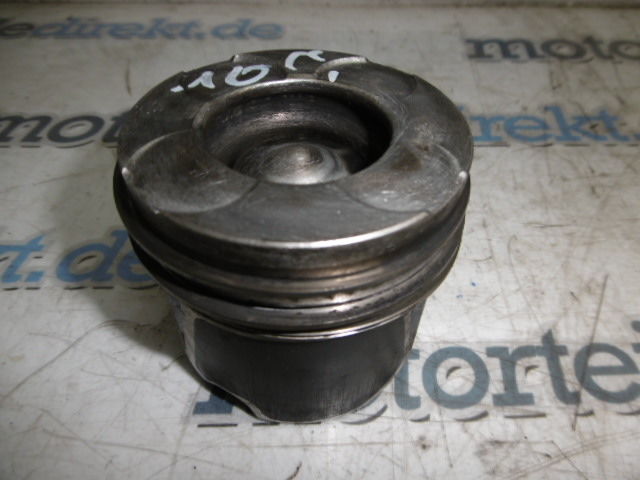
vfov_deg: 56.8
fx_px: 444
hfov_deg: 71.6
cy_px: 240
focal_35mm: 24
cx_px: 320
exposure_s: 1/60
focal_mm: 4.3
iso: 100
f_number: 7.8
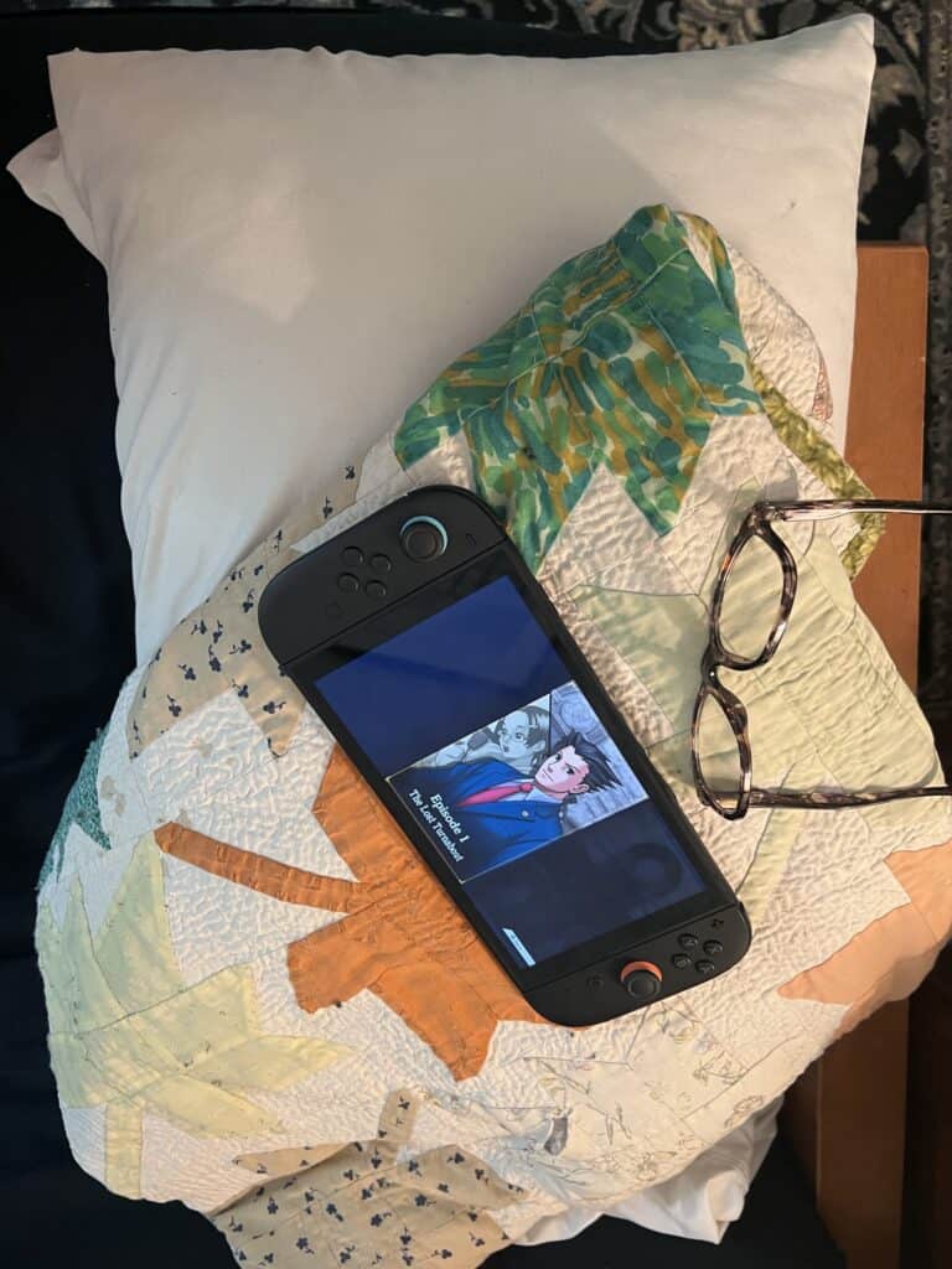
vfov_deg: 67.3
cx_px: 476
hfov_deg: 53.1
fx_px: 953
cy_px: 634
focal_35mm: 26
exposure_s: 1/60
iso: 250
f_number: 1.5
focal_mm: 5.7
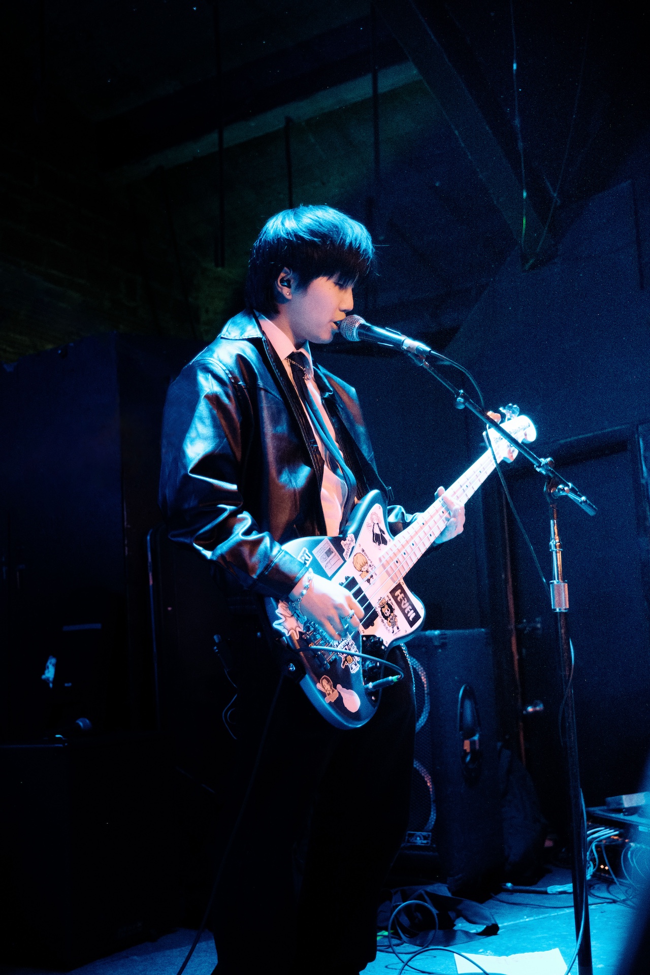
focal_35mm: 37
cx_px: 325
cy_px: 488
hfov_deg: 35.9
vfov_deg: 51.9
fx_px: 1002
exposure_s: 1/125
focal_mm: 24.9
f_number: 2.8
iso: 6400
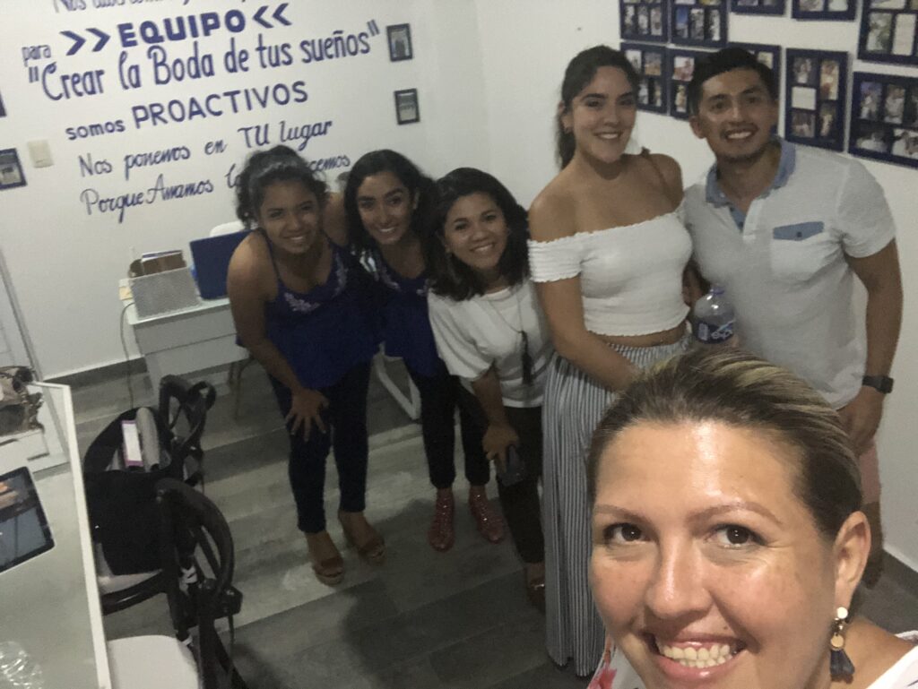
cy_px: 344
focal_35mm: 32
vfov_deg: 44.2
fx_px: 849
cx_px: 459
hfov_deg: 56.8
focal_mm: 2.87
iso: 500
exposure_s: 1/24
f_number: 2.2
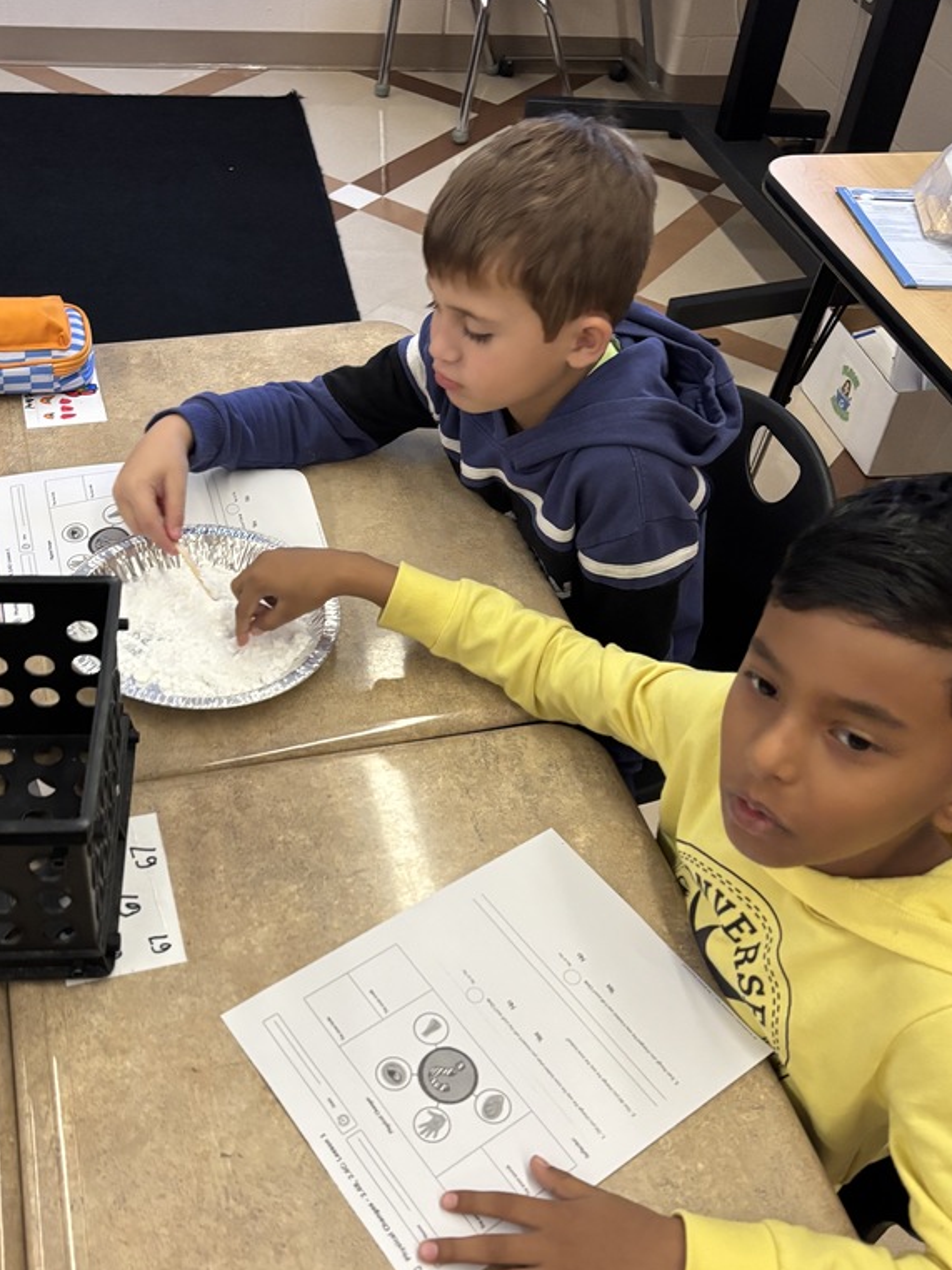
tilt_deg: -43.4
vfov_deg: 52.6
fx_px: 1283
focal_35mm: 35
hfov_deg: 40.6
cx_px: 392
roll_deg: -5.9
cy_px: 689
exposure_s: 1/35
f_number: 1.6
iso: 640
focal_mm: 5.96
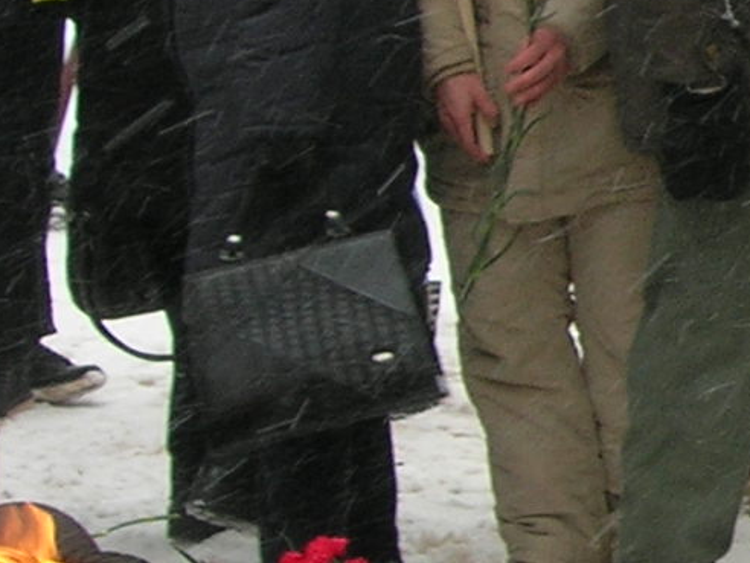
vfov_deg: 7.4
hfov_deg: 9.0
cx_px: 1748
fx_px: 4333
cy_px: 166
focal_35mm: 200
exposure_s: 1/63.1
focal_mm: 7.8
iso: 64
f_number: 4.8
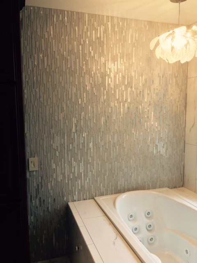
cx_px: 98
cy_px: 132
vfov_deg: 61.7
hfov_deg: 48.2
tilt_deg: -6.5
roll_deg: +0.9
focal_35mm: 29
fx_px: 220
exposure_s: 1/60
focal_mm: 4.15
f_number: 2.2
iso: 32
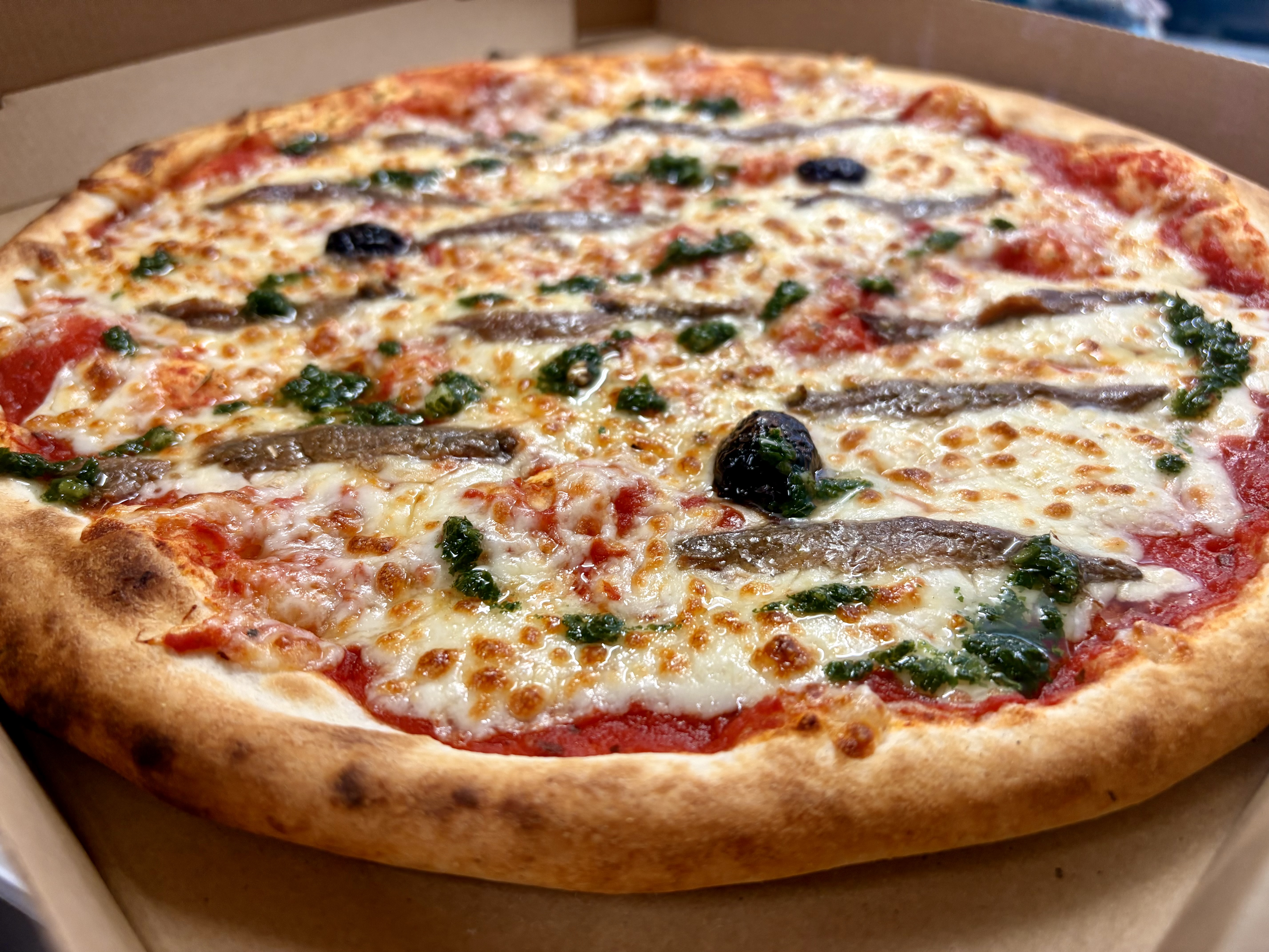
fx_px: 953
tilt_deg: -39.8
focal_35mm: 26
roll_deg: +0.8
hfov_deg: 67.3
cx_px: 634
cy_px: 476
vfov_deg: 53.1
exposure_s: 1/50
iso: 125
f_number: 1.6
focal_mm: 5.96
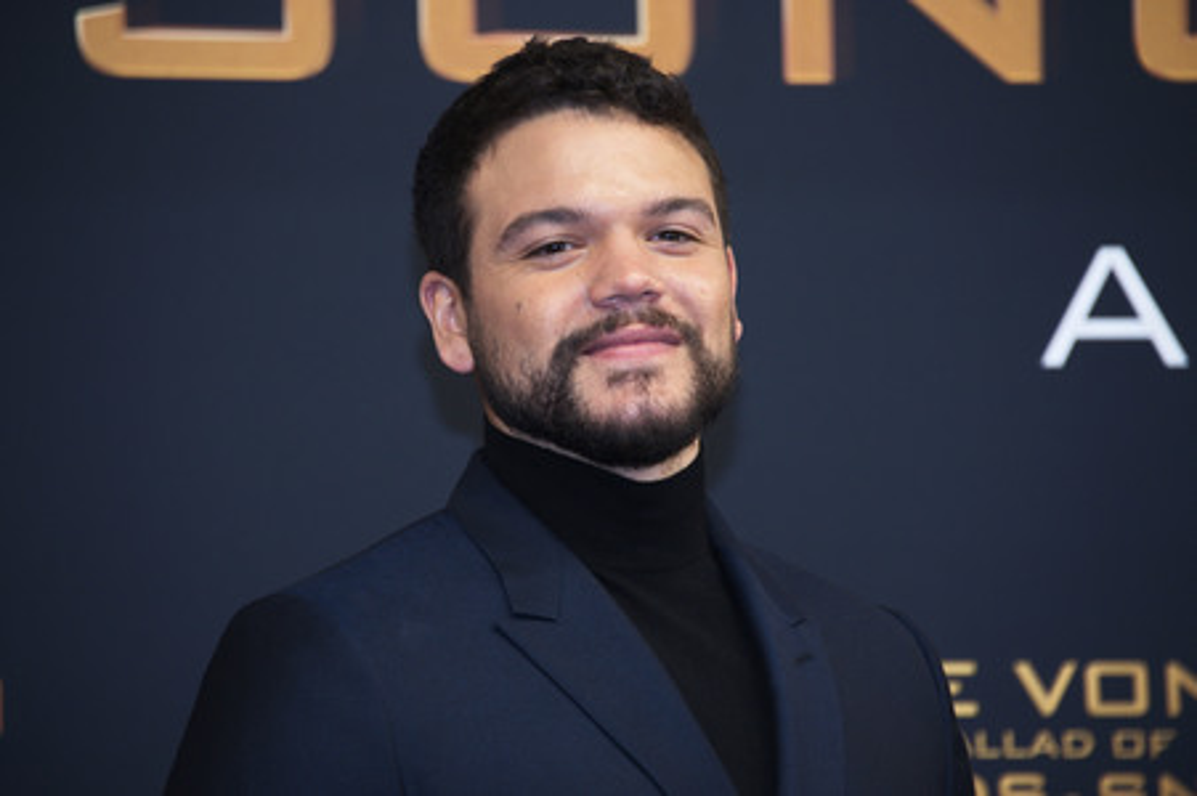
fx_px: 9967
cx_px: 598
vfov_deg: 4.6
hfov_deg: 6.9
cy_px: 398
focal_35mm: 300
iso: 1000
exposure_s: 1/200
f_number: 5.6
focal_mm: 300
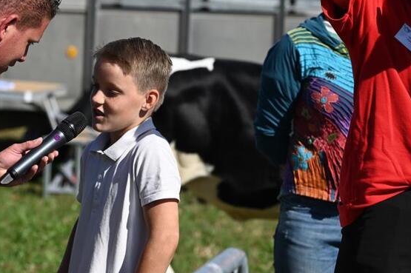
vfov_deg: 5.1
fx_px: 3057
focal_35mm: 268
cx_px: 56
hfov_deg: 7.7
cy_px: 120
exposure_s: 1/3200
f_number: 7.1
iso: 500
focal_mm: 150
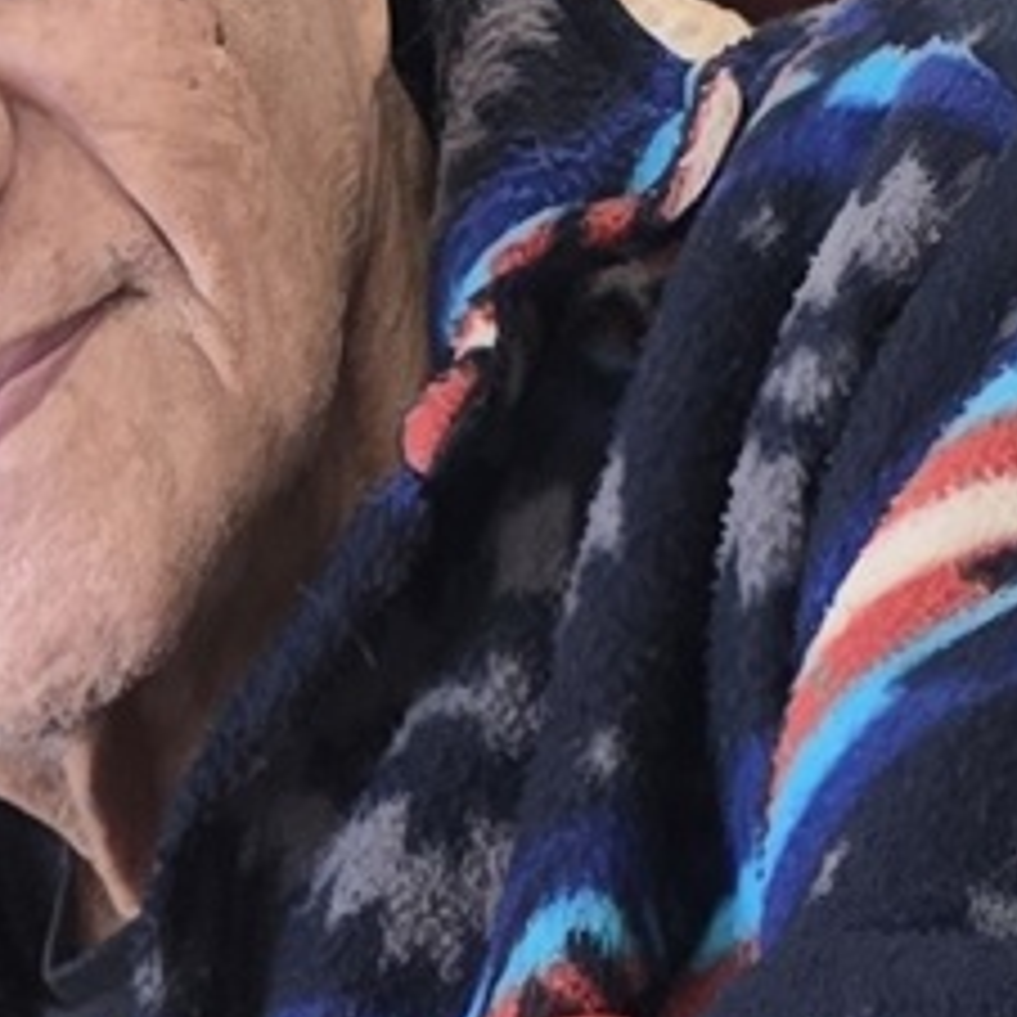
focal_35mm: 54
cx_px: 324
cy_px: 274
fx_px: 1795
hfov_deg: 31.3
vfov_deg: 31.2
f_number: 1.7
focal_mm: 6.3
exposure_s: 1/120
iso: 640
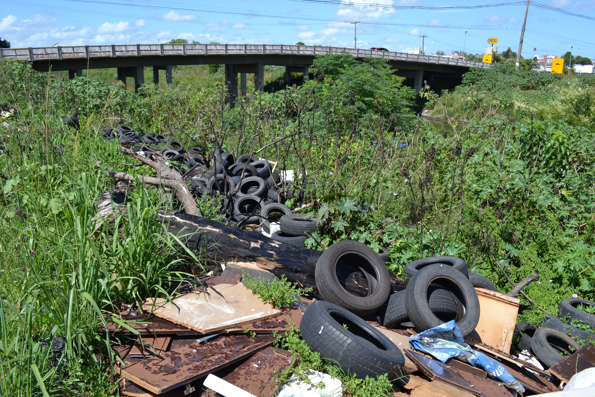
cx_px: 298
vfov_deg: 47.9
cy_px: 198
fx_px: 446
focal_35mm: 27
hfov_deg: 67.4
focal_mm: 18
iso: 100
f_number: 7.1
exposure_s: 1/250
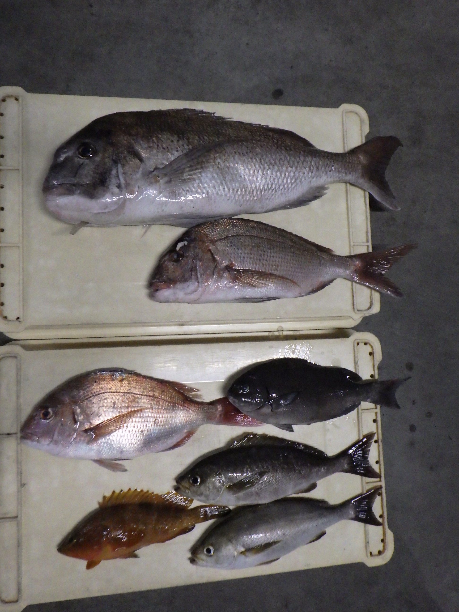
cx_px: 230
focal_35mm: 28
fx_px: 495
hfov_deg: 49.7
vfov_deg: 63.4
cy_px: 306
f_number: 3.5
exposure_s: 1/60
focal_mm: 5
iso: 1250
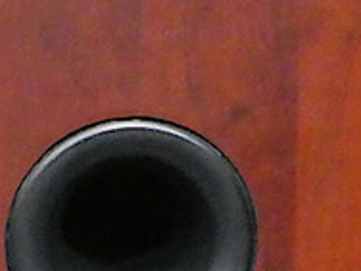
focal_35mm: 256
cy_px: 333
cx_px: -229
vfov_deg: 5.8
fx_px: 2670
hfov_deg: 7.6
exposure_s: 1/13
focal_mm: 9
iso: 1600
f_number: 7.1
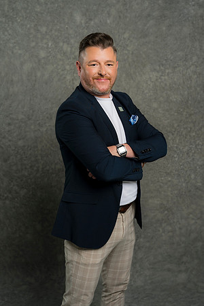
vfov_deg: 36.2
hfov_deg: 24.6
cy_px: 153
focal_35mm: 55
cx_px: 102
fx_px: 467
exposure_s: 1/160
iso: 125
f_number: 4
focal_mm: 55
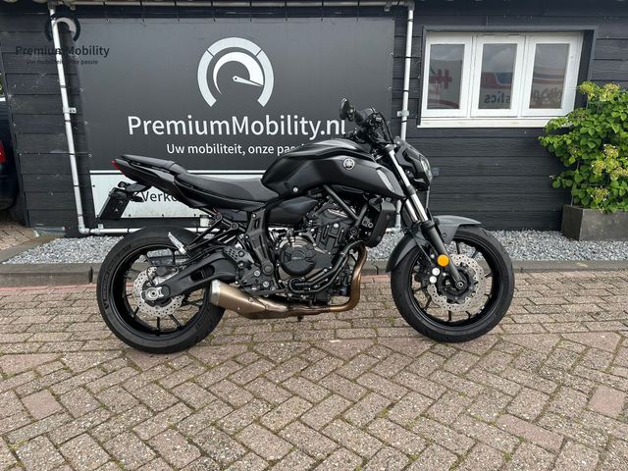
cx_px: 314
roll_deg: -0.3
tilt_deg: -13.9
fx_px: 435
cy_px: 236
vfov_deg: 56.8
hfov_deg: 71.6
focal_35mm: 24
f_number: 1.78
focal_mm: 6.86
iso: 80
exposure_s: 1/734
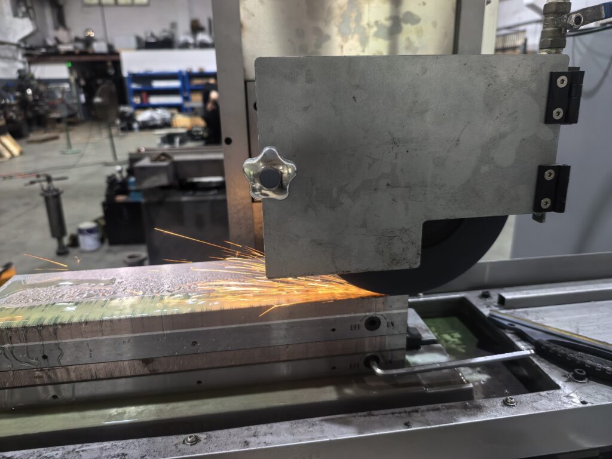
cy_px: 230
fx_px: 424
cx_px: 306
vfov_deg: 56.8
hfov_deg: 71.6
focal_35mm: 24
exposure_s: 1/50
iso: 250
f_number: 1.4
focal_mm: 6.98
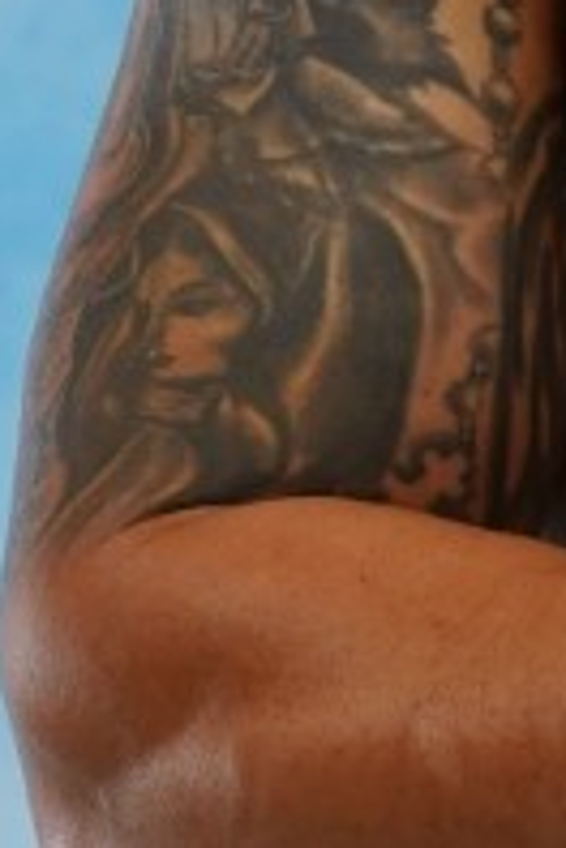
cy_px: 514
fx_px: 9621
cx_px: 1213
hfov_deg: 3.3
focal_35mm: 408
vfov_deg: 5.1
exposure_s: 1/125
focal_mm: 70
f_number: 5
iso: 800
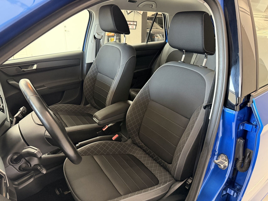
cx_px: 134
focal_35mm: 24
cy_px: 100
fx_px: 186
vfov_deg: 56.8
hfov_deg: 71.6
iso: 640
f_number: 1.78
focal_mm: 6.76
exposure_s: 1/50
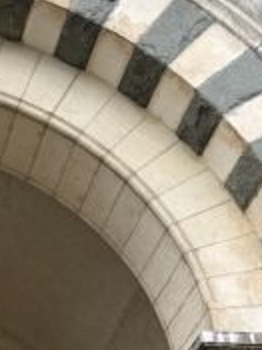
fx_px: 1111
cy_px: 604
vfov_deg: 15.6
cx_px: -134
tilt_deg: +19.0
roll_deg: +1.6
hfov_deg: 12.7
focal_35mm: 110
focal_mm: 6.76
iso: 80
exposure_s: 1/1211
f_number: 1.78
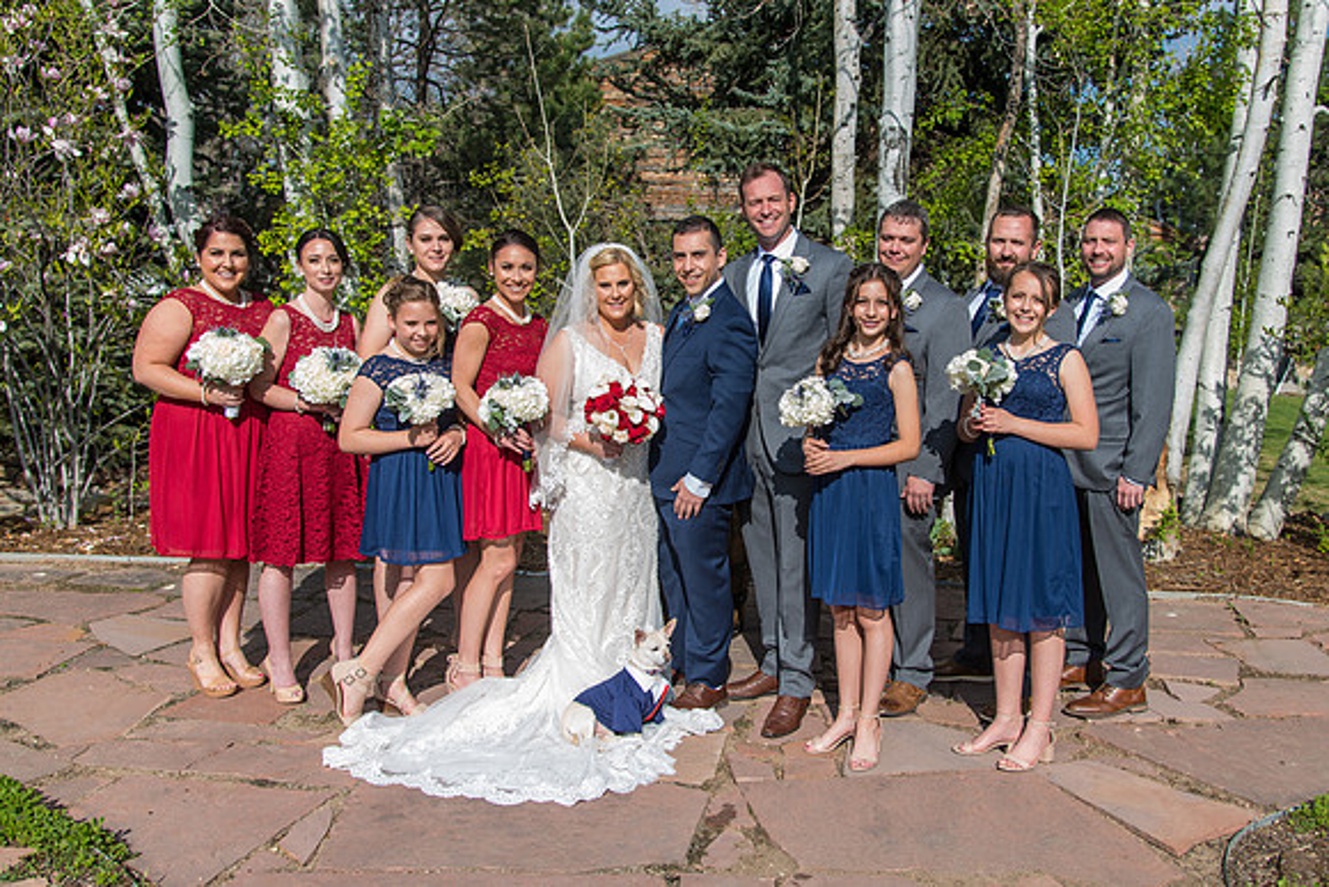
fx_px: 1400
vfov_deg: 35.1
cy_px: 392
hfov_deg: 50.7
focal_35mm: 38
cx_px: 733
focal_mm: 28
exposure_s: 1/400
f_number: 5
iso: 50
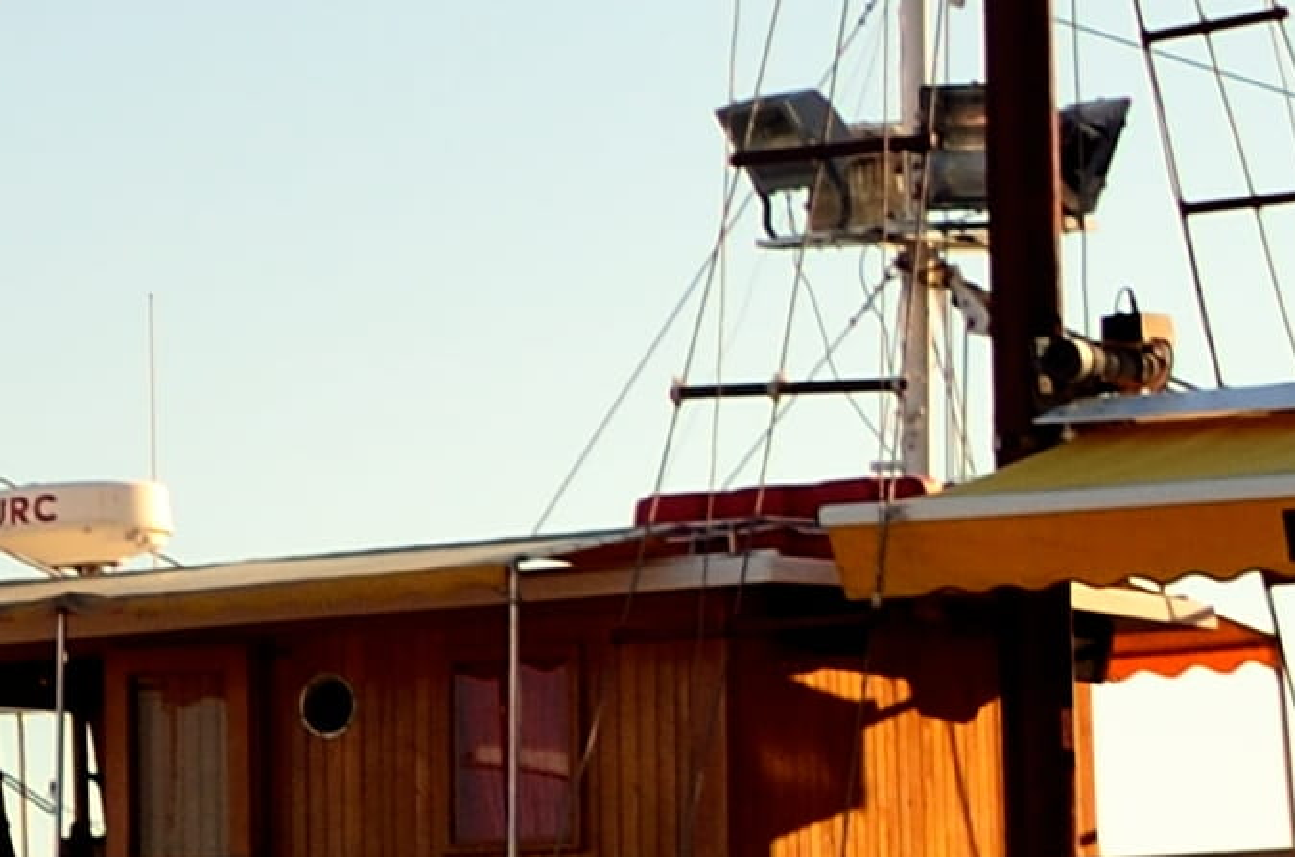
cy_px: 429
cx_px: -2548
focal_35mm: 274
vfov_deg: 5.0
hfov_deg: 6.8
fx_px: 9823
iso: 125
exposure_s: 1/125
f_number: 6.3
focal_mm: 25
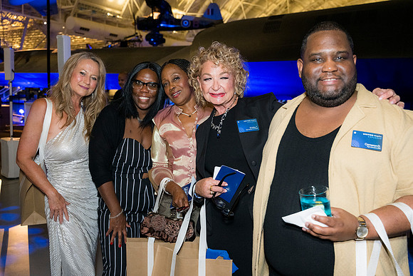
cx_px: 206
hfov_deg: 55.8
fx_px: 390
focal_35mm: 34
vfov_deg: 38.9
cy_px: 138
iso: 3200
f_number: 4
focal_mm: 34
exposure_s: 1/160
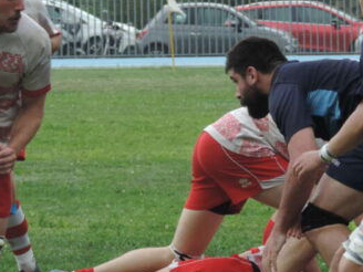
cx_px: 134
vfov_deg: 3.8
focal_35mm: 390
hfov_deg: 5.1
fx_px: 4090
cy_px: 197
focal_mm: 35.6
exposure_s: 1/800
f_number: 4.6
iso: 400
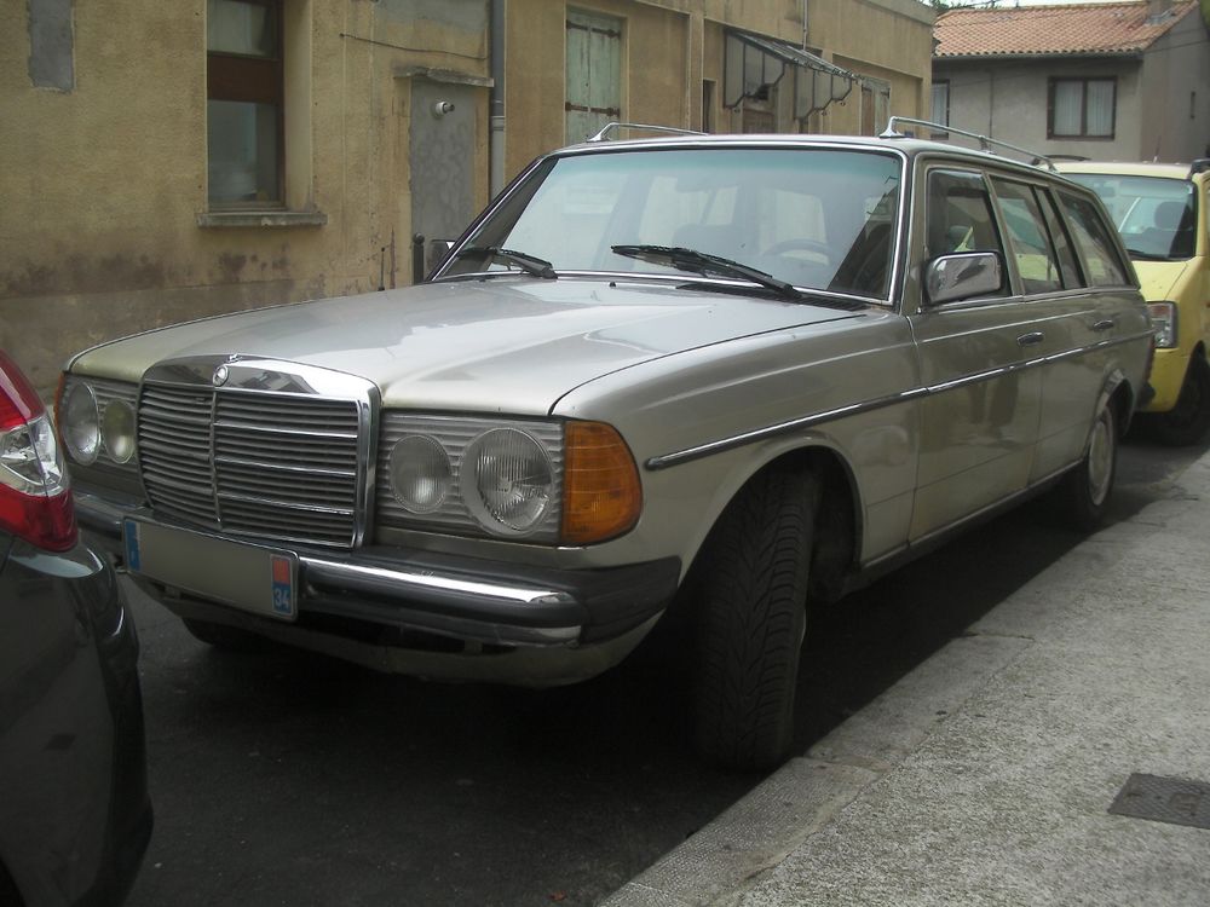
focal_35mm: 38
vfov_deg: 37.7
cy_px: 454
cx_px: 605
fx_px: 1328
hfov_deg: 49.0
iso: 50
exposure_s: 1/220
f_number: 3.5
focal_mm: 6.3
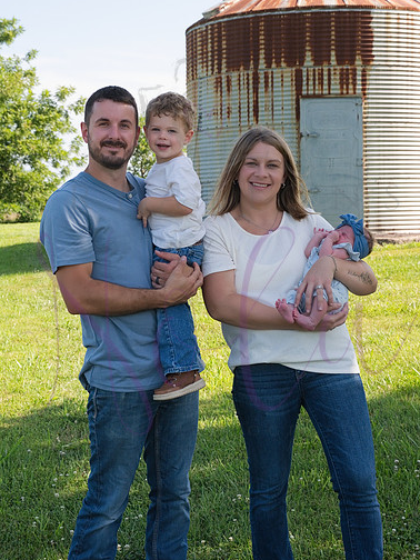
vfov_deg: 30.7
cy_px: 248
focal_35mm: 63
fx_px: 1019
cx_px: 211
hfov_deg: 23.3
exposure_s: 1/320
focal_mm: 57
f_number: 10
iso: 400
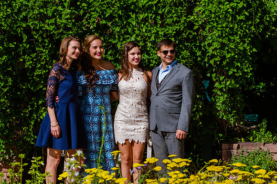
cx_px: 134
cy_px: 84
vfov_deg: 10.1
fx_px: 1043
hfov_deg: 15.1
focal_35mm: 136
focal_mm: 125
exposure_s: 1/800
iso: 400
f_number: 10
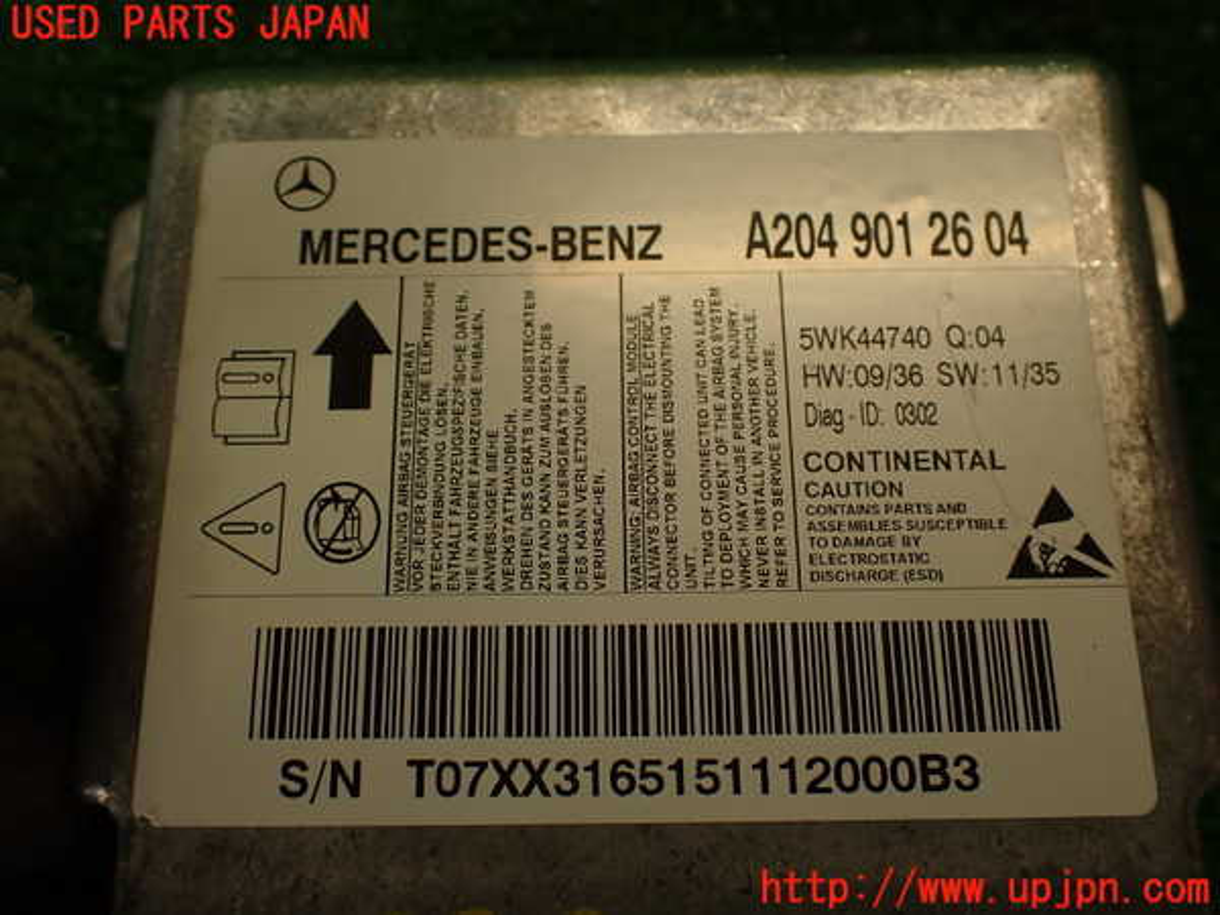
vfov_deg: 44.2
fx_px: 1128
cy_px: 458
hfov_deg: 56.8
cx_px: 610
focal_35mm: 32
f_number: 2.4
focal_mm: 5.79
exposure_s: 1/100
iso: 100
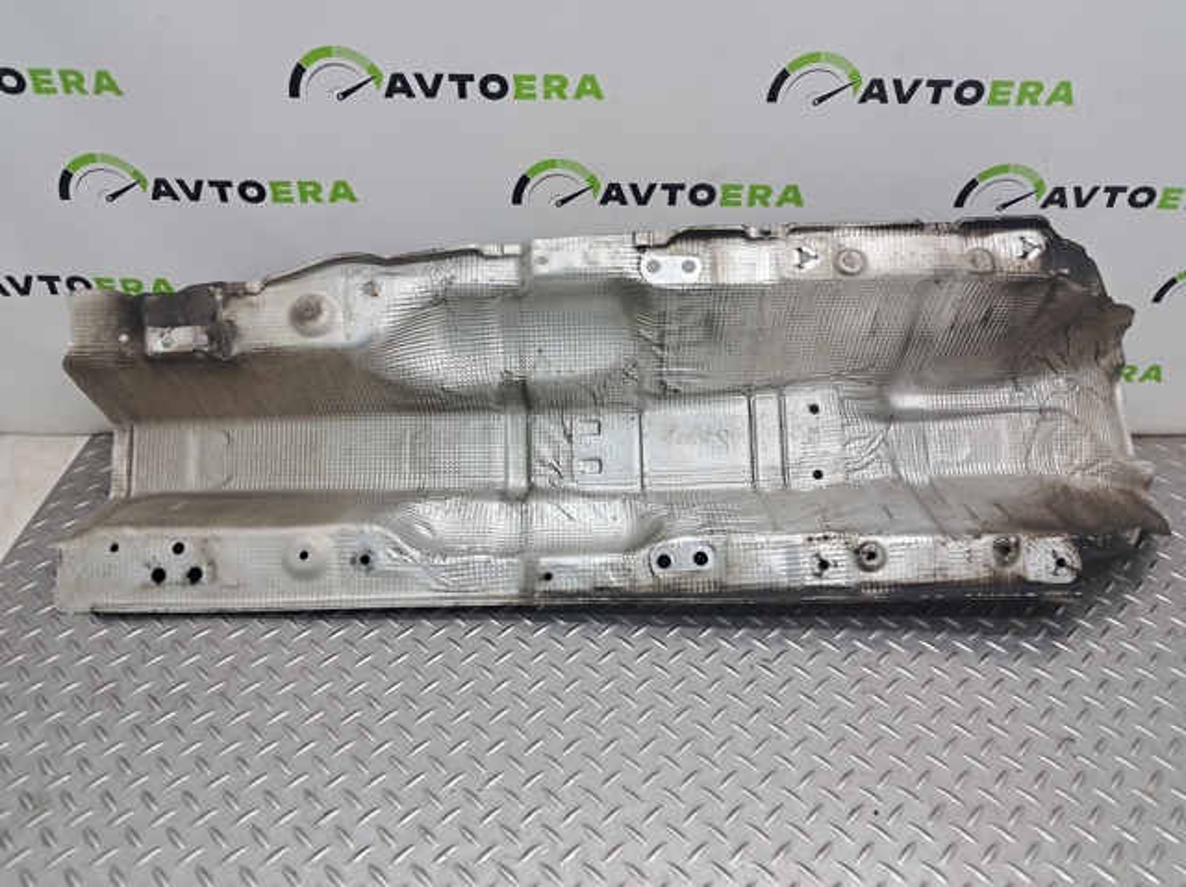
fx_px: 924
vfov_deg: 51.3
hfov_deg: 65.4
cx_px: 593
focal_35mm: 27
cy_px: 444
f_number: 1.8
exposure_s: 1/50
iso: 64
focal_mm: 4
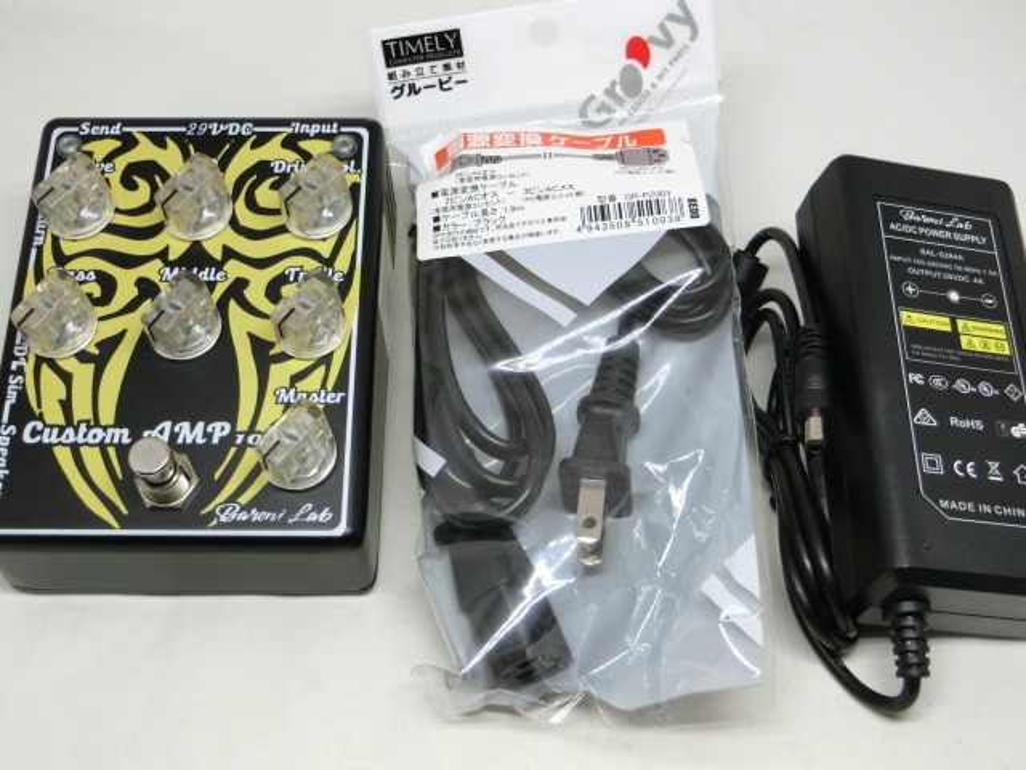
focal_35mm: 45
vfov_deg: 32.2
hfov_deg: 42.1
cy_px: 385
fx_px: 1334
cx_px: 513
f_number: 4.4
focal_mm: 8
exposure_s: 1/125
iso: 200
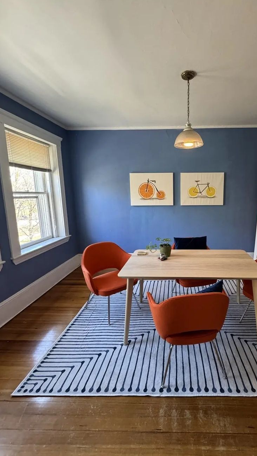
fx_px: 194
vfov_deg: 99.4
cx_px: 174
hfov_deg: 65.1
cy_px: 224
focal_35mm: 16
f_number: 2.2
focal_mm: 2.22
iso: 320
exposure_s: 1/77
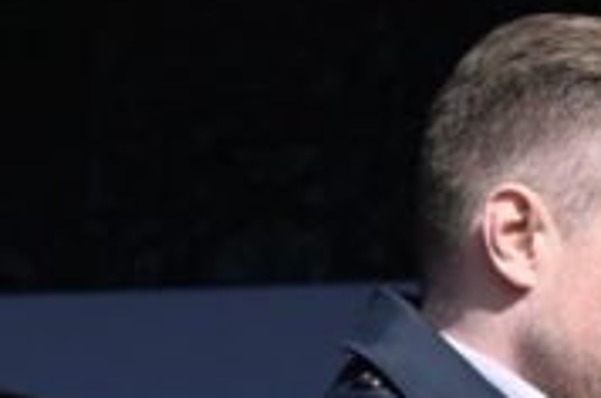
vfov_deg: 2.9
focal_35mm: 460
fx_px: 7666
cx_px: 1513
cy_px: 990
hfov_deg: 4.4
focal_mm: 80
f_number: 11
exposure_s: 1/2000
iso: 2000
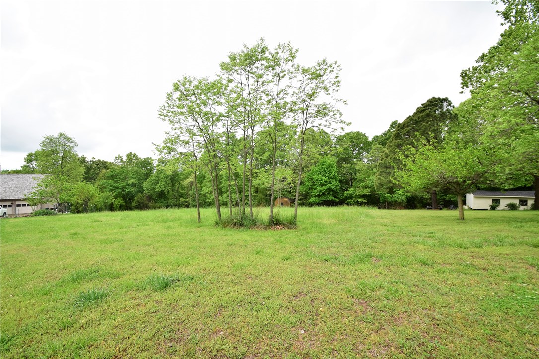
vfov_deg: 77.3
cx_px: 270
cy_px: 180
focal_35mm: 15
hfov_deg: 100.4
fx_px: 225
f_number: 10
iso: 400
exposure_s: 1/320
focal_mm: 10
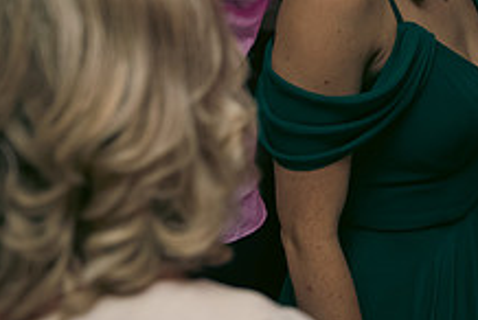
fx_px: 1556
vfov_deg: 11.5
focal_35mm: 117
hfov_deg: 17.2
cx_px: 452
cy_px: -87
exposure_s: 1/160
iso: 800
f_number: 3.5
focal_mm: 44
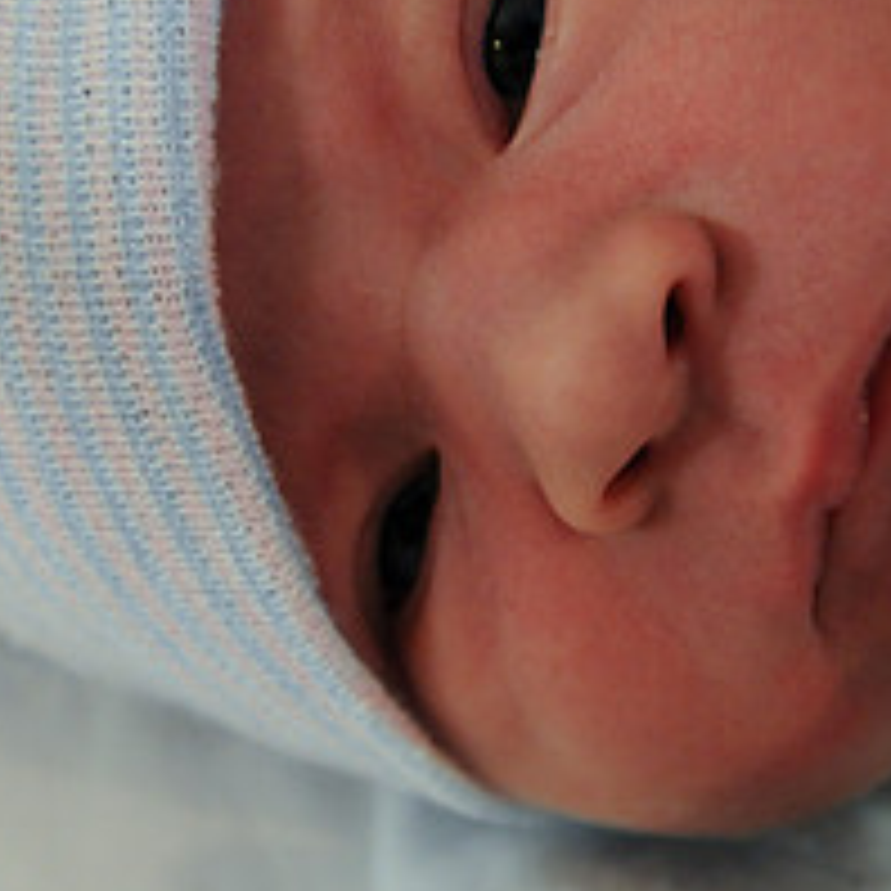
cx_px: 446
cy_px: 362
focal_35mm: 97
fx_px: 2825
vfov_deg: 17.9
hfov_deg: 17.9
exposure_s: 1/30
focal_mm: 26
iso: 800
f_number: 2.8
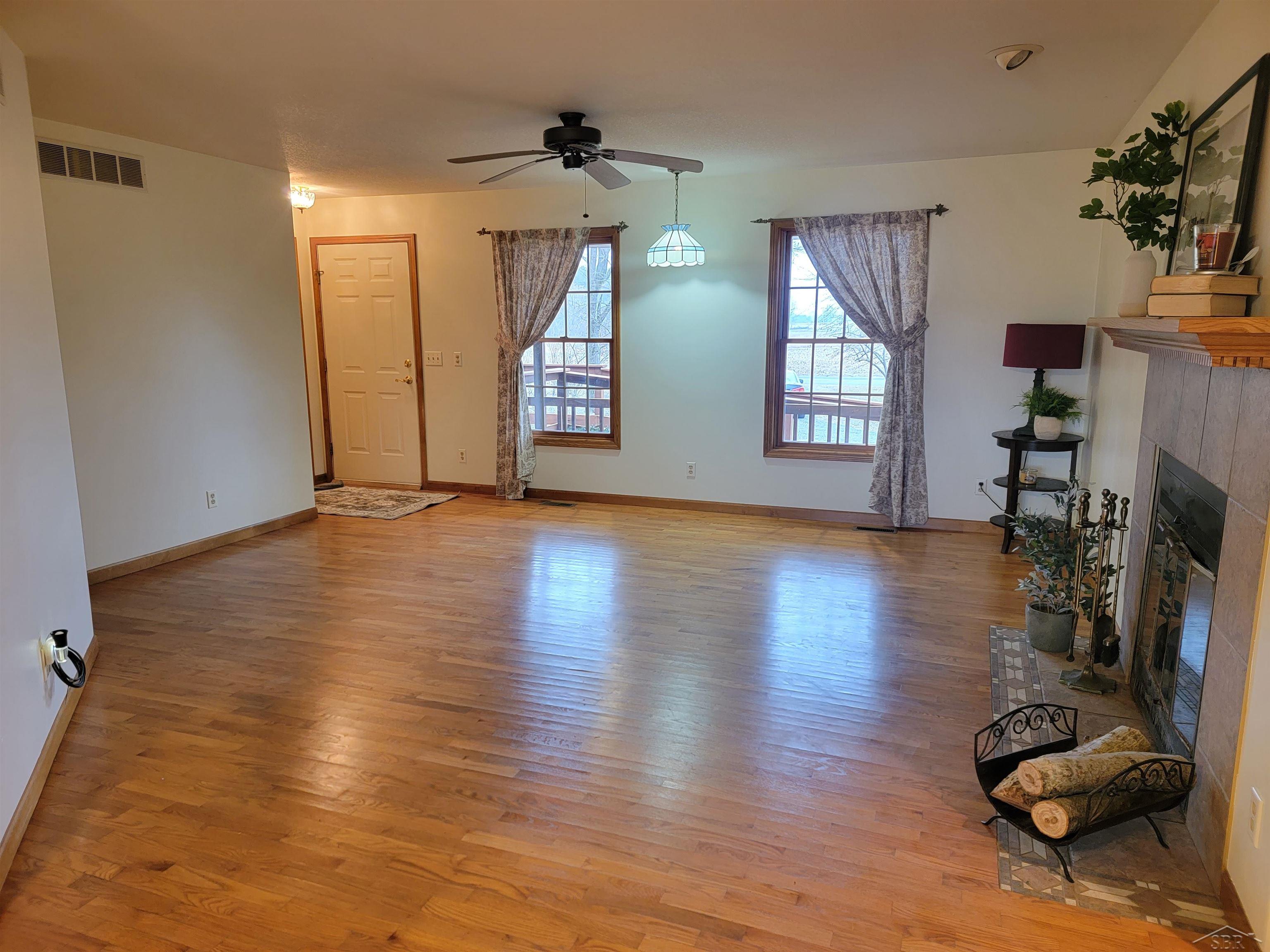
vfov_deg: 56.8
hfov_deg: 71.6
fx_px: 881
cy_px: 476
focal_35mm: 24
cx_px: 635
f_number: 1.8
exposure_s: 1/40
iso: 250
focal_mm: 6.7
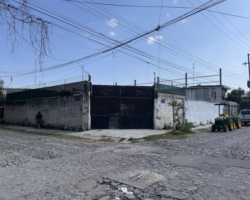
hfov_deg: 63.9
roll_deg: -0.5
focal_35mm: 27
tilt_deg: +3.5
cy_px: 103
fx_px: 200
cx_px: 114
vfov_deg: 53.2
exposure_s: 1/4950
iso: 80
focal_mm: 6.76
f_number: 1.78
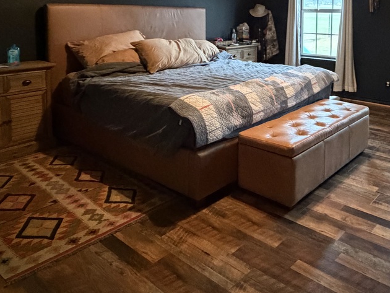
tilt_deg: -3.9
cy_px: 40
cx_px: 272
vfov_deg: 41.4
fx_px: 361
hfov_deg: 55.1
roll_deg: -0.1
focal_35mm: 32
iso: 1250
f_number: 2.2
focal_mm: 2.22
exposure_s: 1/40
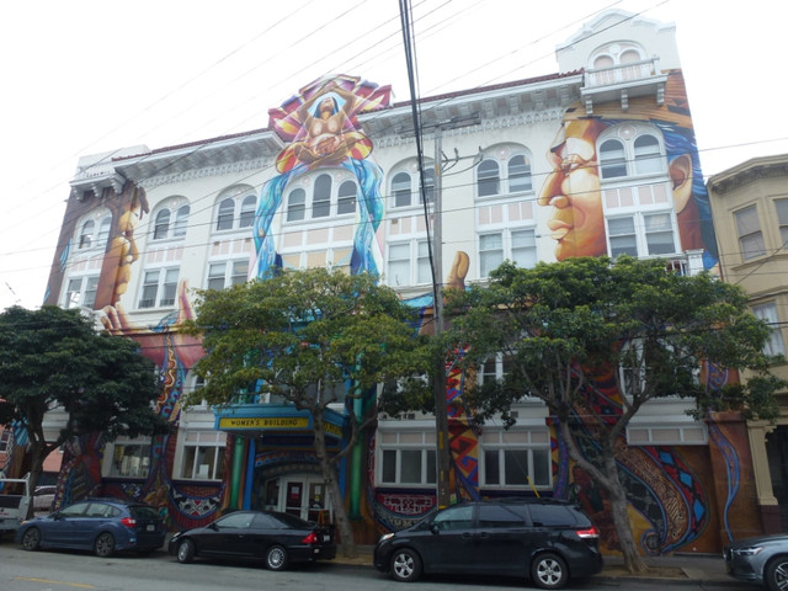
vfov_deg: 56.8
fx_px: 546
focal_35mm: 24
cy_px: 296
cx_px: 394
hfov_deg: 71.6
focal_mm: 4.3
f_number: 4
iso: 100
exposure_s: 1/250
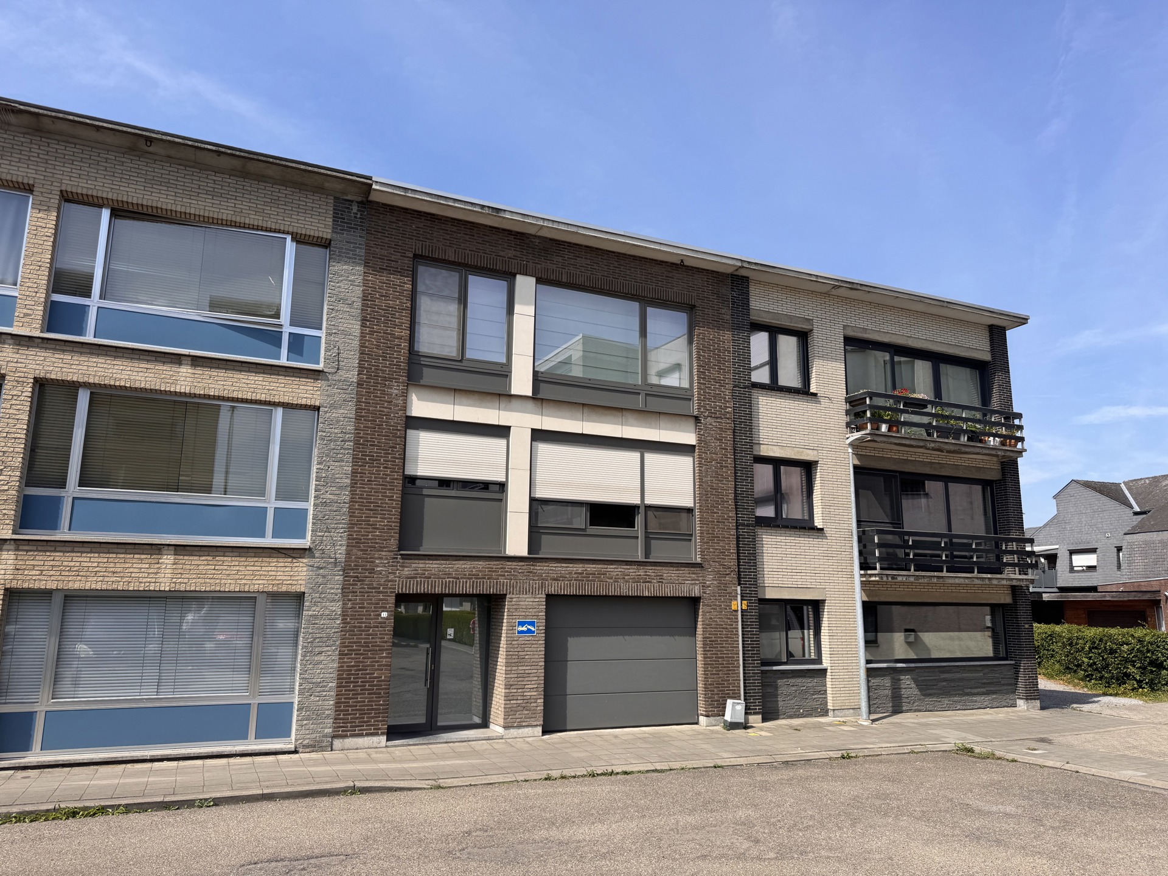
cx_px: 584
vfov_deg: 56.8
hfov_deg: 71.6
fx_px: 810
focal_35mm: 24
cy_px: 438
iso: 80
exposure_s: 1/3247
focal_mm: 6.76
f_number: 1.78
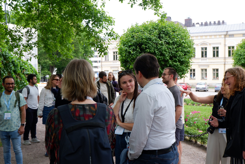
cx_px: 122
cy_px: 82
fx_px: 266
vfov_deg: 34.3
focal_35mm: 39
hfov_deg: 49.5
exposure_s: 1/125
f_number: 5.6
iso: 200
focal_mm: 26.4
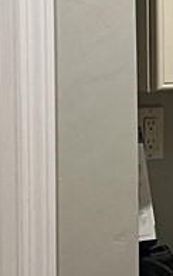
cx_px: 448
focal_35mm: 217
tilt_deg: -6.5
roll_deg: +0.2
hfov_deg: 5.8
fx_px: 1636
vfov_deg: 9.7
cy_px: 130
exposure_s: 1/60
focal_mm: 5.1
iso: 125
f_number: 1.6
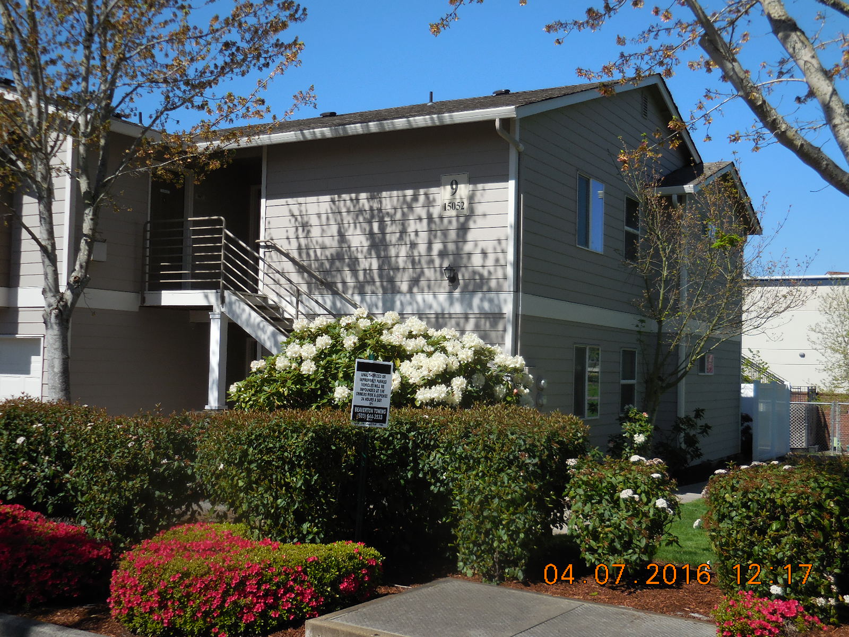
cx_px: 424
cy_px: 318
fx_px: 957
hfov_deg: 47.9
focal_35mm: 39
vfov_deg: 36.8
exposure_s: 1/1250
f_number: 3.9
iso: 125
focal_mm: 7
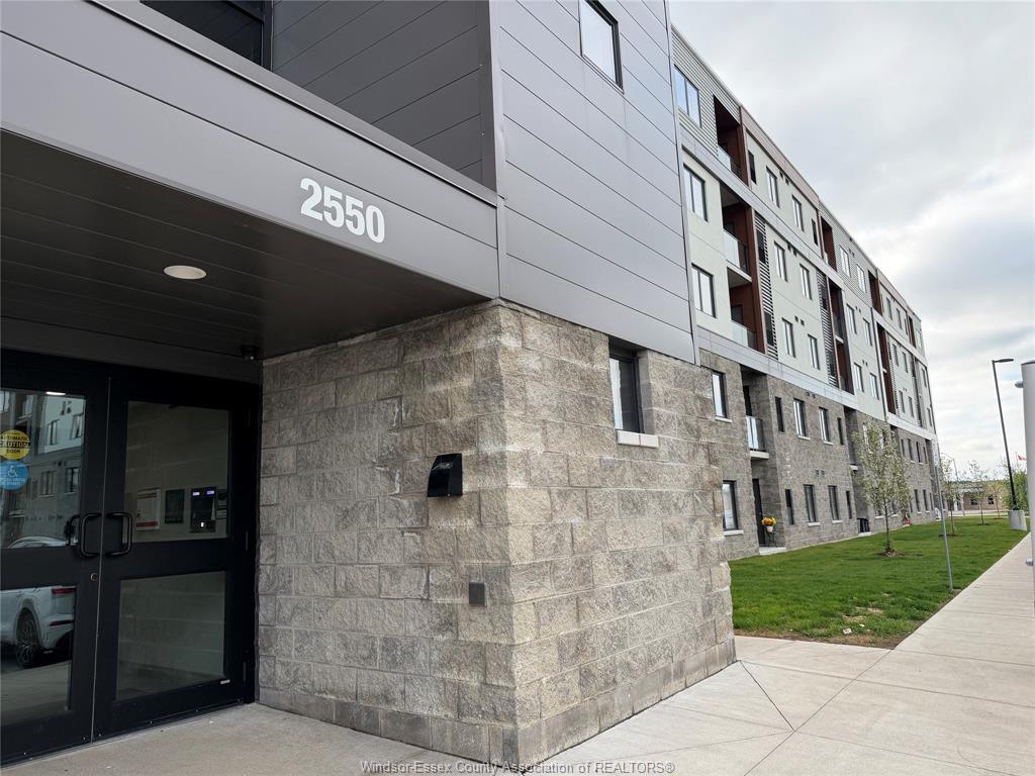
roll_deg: +2.9
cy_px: 388
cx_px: 518
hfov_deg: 71.6
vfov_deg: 56.8
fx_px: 718
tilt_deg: +10.1
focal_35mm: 24
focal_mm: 6.76
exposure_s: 1/1292
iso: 100
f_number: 1.78
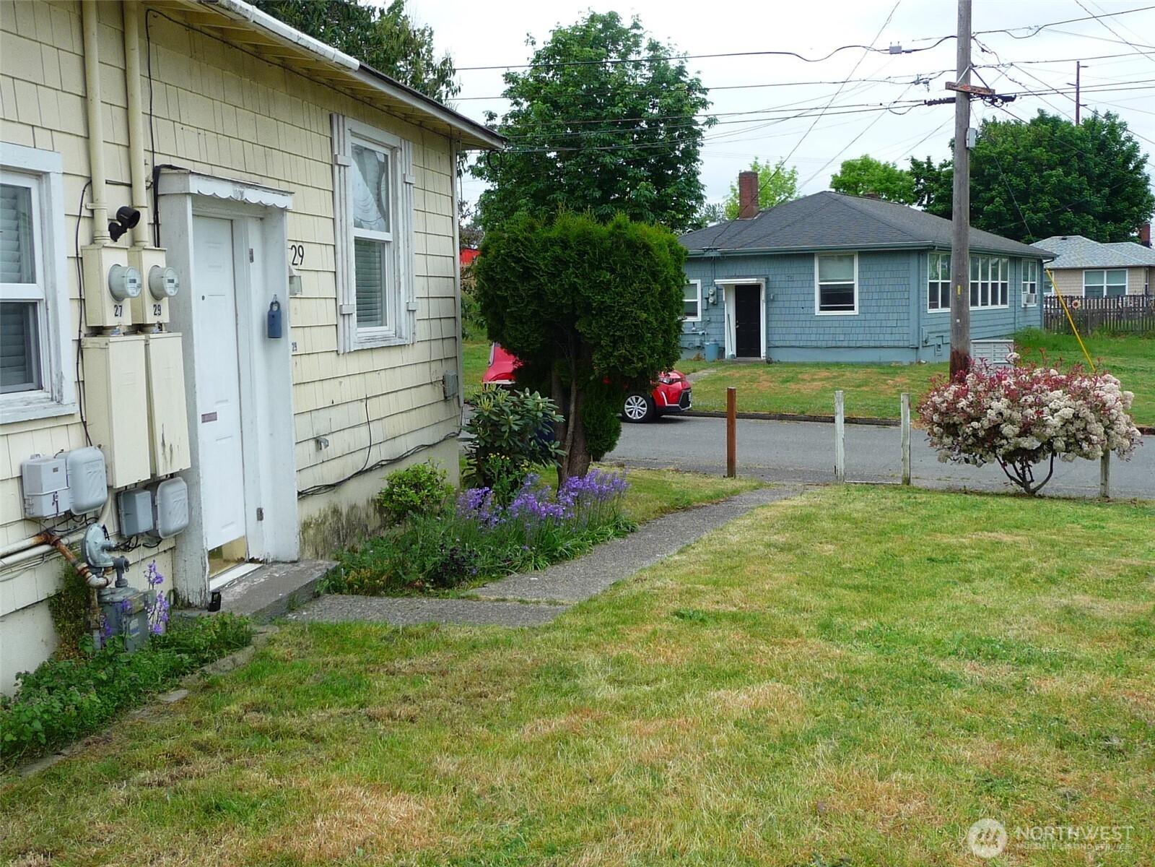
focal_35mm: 36
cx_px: 578
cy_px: 434
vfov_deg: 39.7
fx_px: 1201
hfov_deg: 51.4
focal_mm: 4.7
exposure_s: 1/500
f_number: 3.3
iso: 100
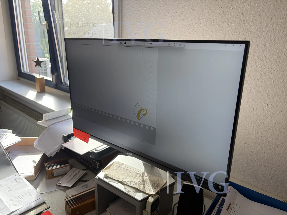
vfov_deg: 53.1
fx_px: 216
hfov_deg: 67.3
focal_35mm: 26
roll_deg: -0.7
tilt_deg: -16.3
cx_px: 144
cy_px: 108
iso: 32
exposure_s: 1/100
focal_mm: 5.96
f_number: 1.6
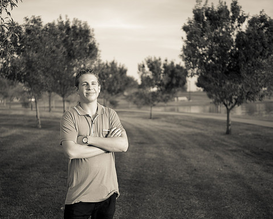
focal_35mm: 55
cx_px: 128
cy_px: 111
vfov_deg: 27.6
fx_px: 444
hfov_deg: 34.1
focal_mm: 48
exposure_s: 1/640
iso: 200
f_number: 2.8
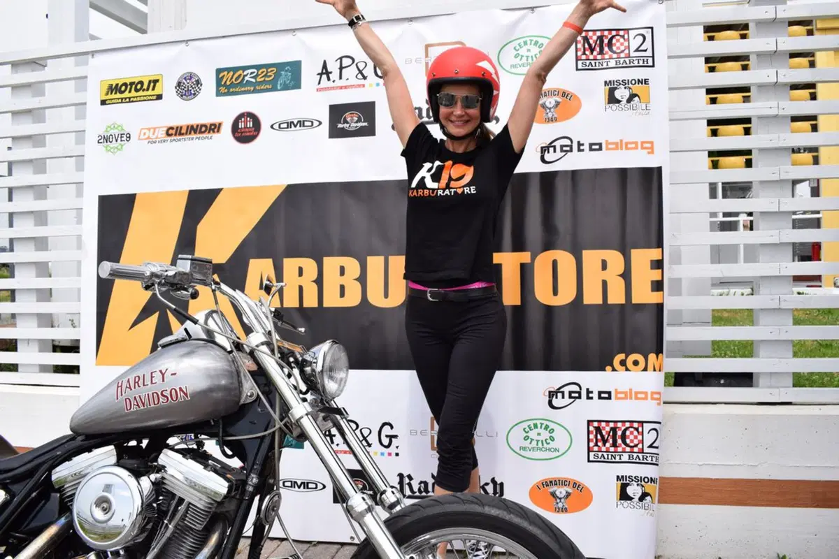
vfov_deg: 43.6
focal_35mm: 30
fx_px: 699
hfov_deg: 61.9
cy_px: 280
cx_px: 420
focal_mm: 20
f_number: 10
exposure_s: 1/400
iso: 200
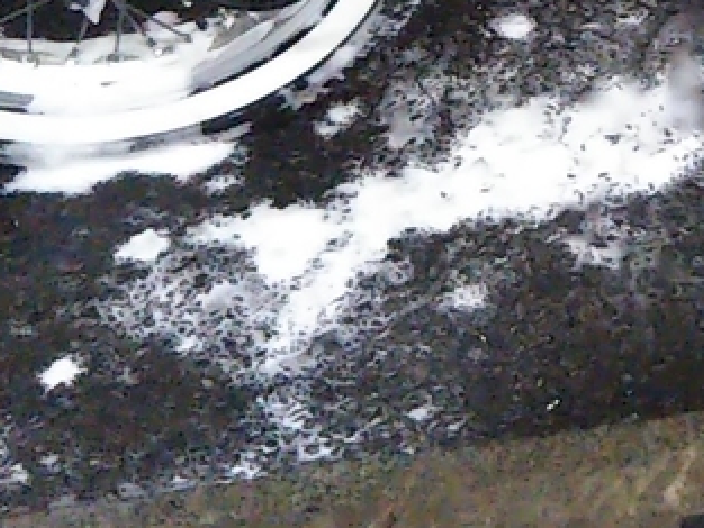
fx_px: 2340
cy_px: -348
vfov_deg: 12.1
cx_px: 897
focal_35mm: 115
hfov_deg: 16.3
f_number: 2.2
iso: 836
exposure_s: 1/23
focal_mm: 4
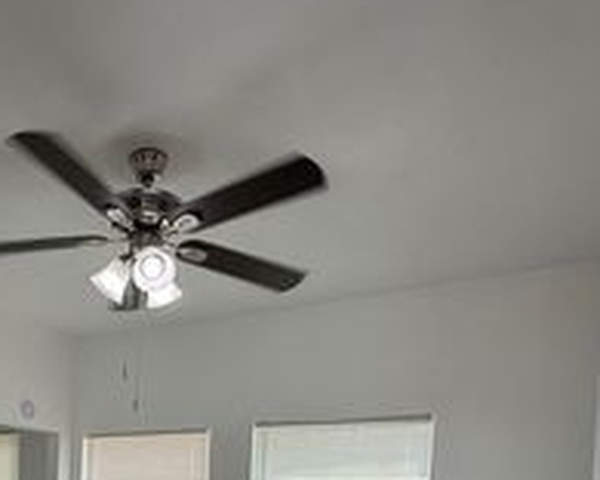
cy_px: 534
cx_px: 114
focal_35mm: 35
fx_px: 622
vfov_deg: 35.7
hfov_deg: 48.4
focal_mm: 2.22
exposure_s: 1/120
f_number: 2.2
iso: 40
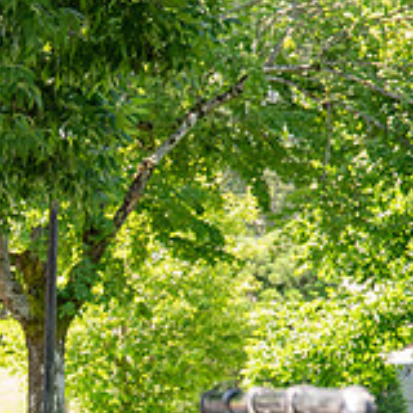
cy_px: 398
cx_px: -266
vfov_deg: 6.1
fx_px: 3861
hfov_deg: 6.0
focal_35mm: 286
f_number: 4
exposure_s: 1/400
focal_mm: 62
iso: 500
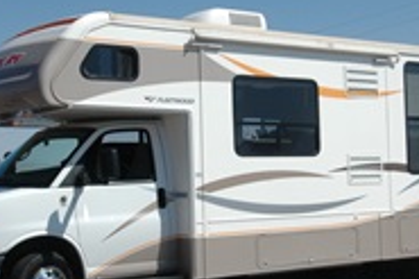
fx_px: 872
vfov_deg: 18.1
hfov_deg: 27.0
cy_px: 141
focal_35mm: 75
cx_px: 225
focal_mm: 22
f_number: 18
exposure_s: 1/320
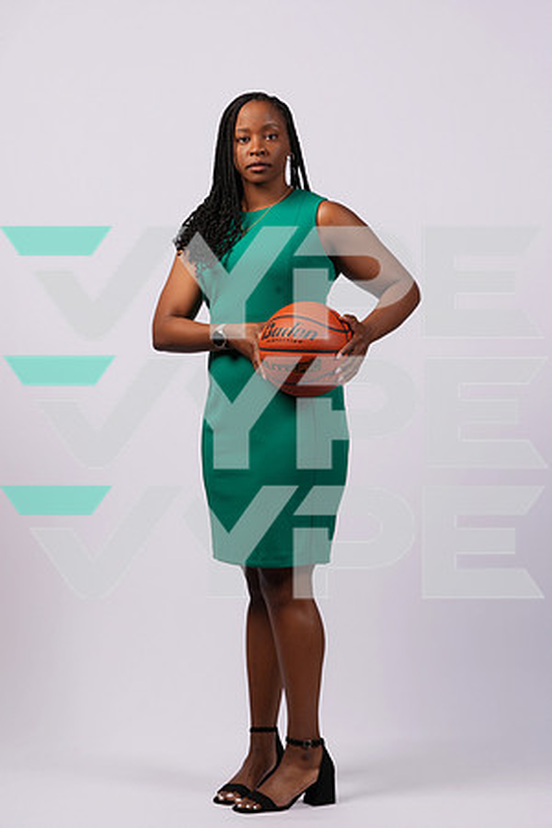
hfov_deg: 17.3
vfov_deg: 25.7
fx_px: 1817
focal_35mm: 79
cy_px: 414
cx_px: 276
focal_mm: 79
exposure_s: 1/125
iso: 160
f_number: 11
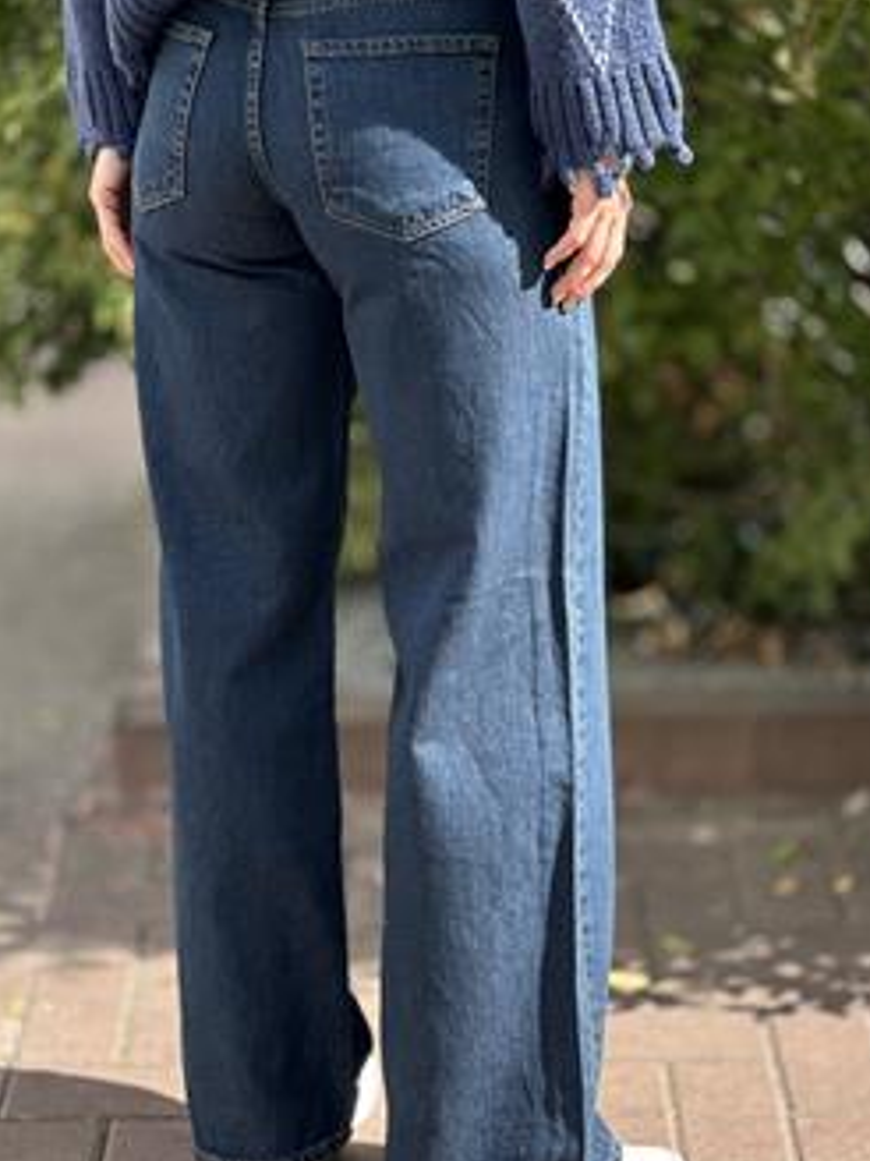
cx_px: 400
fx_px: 3251
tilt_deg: -13.2
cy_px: 547
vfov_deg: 20.2
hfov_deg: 15.2
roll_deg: -1.5
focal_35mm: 97
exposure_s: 1/171
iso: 32
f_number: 2.8
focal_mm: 9
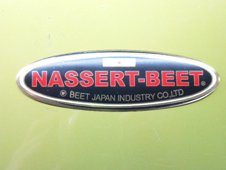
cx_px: 113
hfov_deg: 38.9
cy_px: 85
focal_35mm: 49
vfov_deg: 29.7
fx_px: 320
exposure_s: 1/20
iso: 200
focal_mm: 8.2
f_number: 2.8
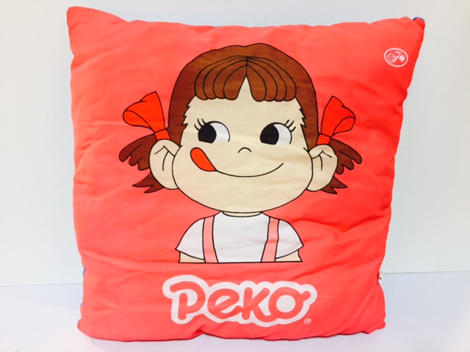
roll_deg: -3.9
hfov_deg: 61.7
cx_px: 235
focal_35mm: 29
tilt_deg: -22.2
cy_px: 176
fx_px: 394
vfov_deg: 48.2
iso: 100
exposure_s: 1/33
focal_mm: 4.15
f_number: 2.2
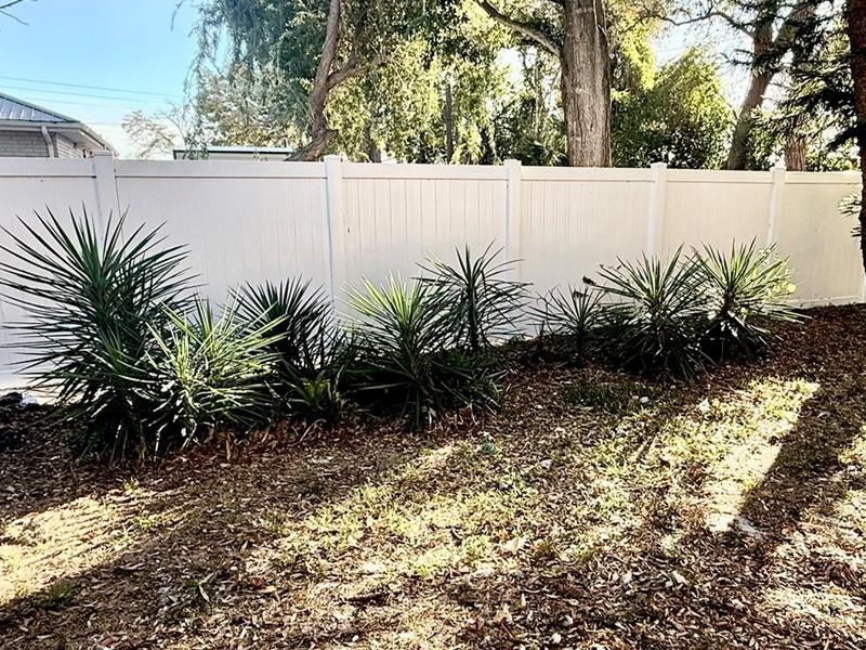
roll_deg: -0.7
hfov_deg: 63.0
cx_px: 512
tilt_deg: -13.0
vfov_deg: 49.6
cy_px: 364
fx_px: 700
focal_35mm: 28
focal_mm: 2.22
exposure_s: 1/222
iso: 64
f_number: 2.2
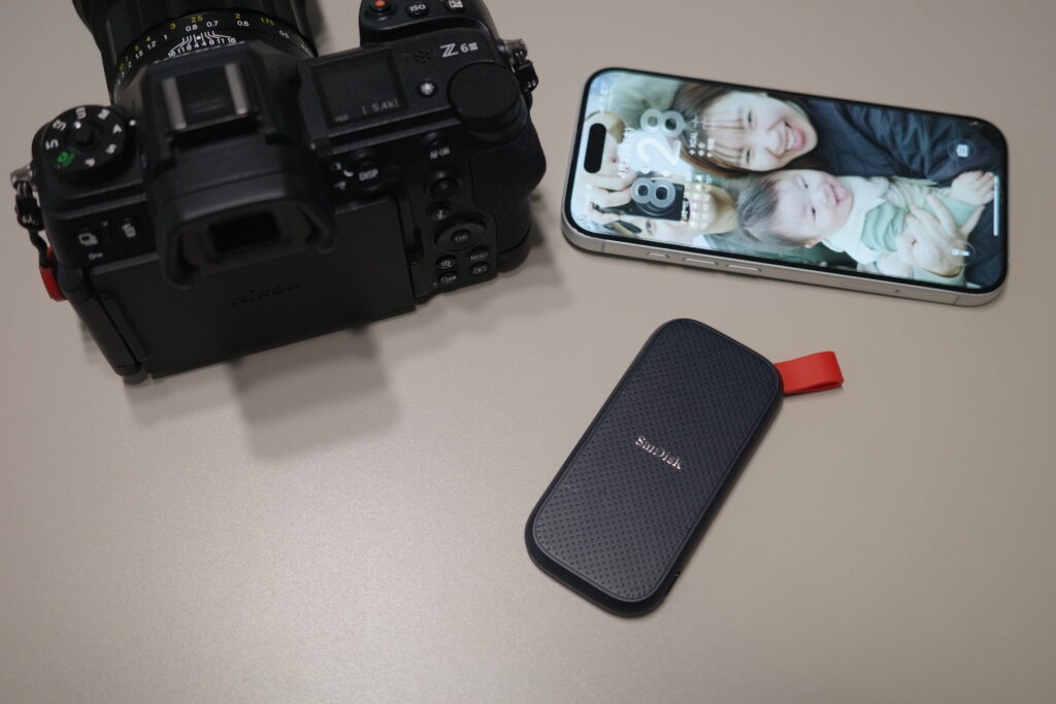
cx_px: 528
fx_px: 1173
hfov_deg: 48.5
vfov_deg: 33.4
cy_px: 352
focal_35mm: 40
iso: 800
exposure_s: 1/50
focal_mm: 26
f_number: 2.8
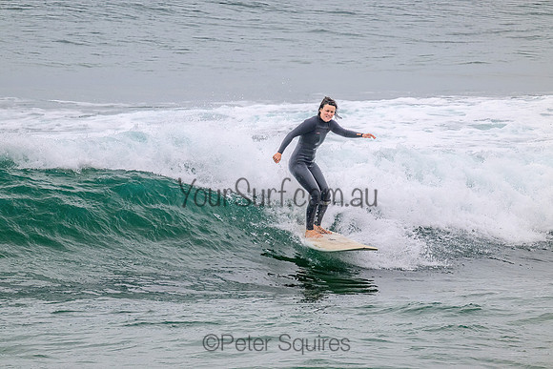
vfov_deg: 1.7
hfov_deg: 2.6
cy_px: 184
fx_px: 12291
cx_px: 276
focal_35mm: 800
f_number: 11
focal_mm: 800
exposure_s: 1/2000
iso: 1000
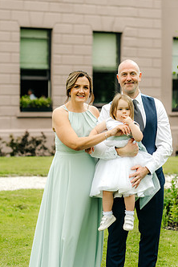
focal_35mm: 115
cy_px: 140
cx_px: 93
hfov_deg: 11.9
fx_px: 853
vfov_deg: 17.8
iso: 400
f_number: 3.2
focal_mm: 85
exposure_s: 1/1000
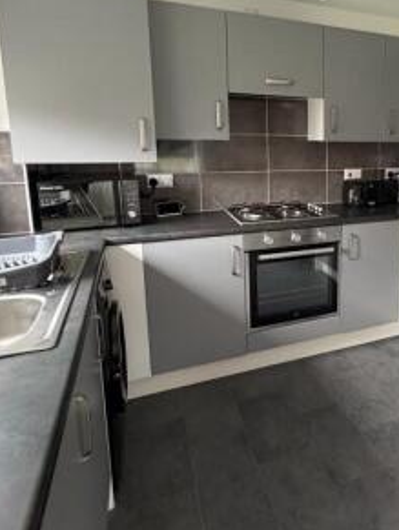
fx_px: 429
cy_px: 207
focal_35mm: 28
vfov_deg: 62.7
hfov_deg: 44.8
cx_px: 367
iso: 400
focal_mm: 2.22
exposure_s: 1/60
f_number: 2.2
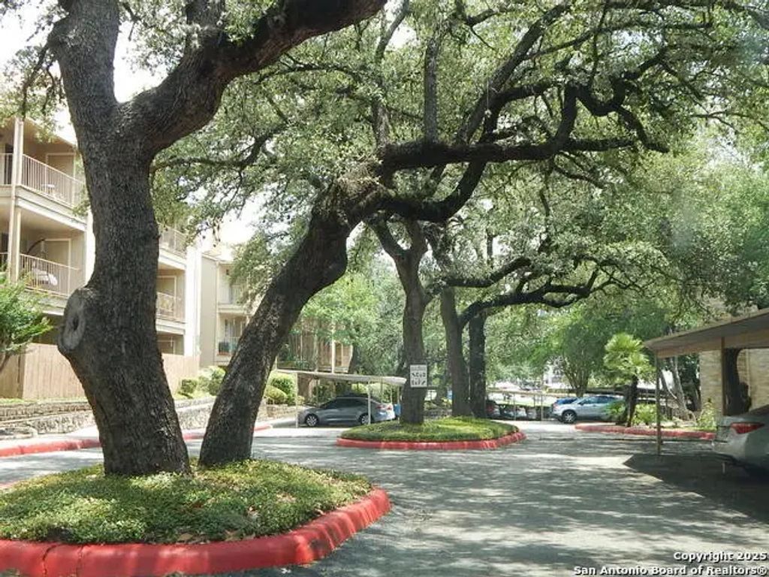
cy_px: 288
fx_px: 489
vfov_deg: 61.1
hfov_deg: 76.4
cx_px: 384
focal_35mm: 22
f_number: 3
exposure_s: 1/250
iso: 125
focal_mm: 4
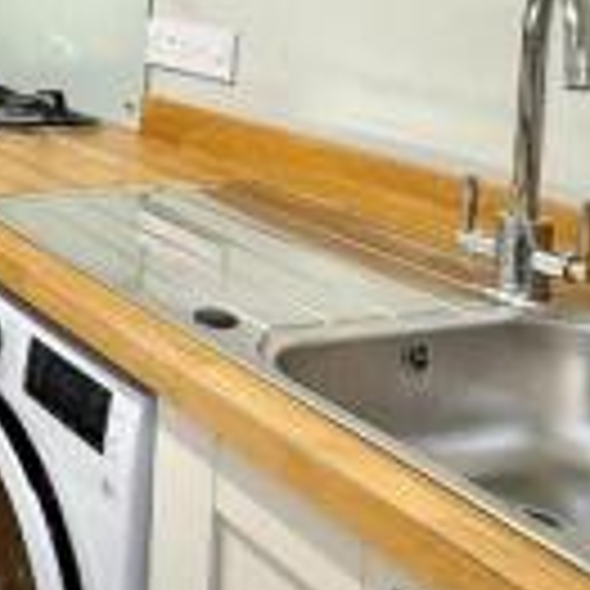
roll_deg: +0.2
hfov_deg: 24.7
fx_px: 1061
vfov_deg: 29.2
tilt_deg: -4.8
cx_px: -272
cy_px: 11
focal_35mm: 55
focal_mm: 2.22
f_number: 2.2
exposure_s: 1/100
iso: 125
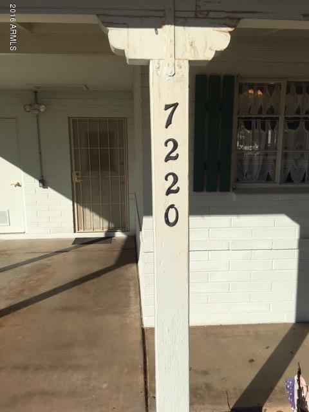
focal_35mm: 29
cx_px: 154
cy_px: 206
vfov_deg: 61.7
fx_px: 345
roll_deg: -0.2
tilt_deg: -8.3
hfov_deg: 48.2
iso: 25
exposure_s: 1/3846
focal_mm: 4.15
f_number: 2.2
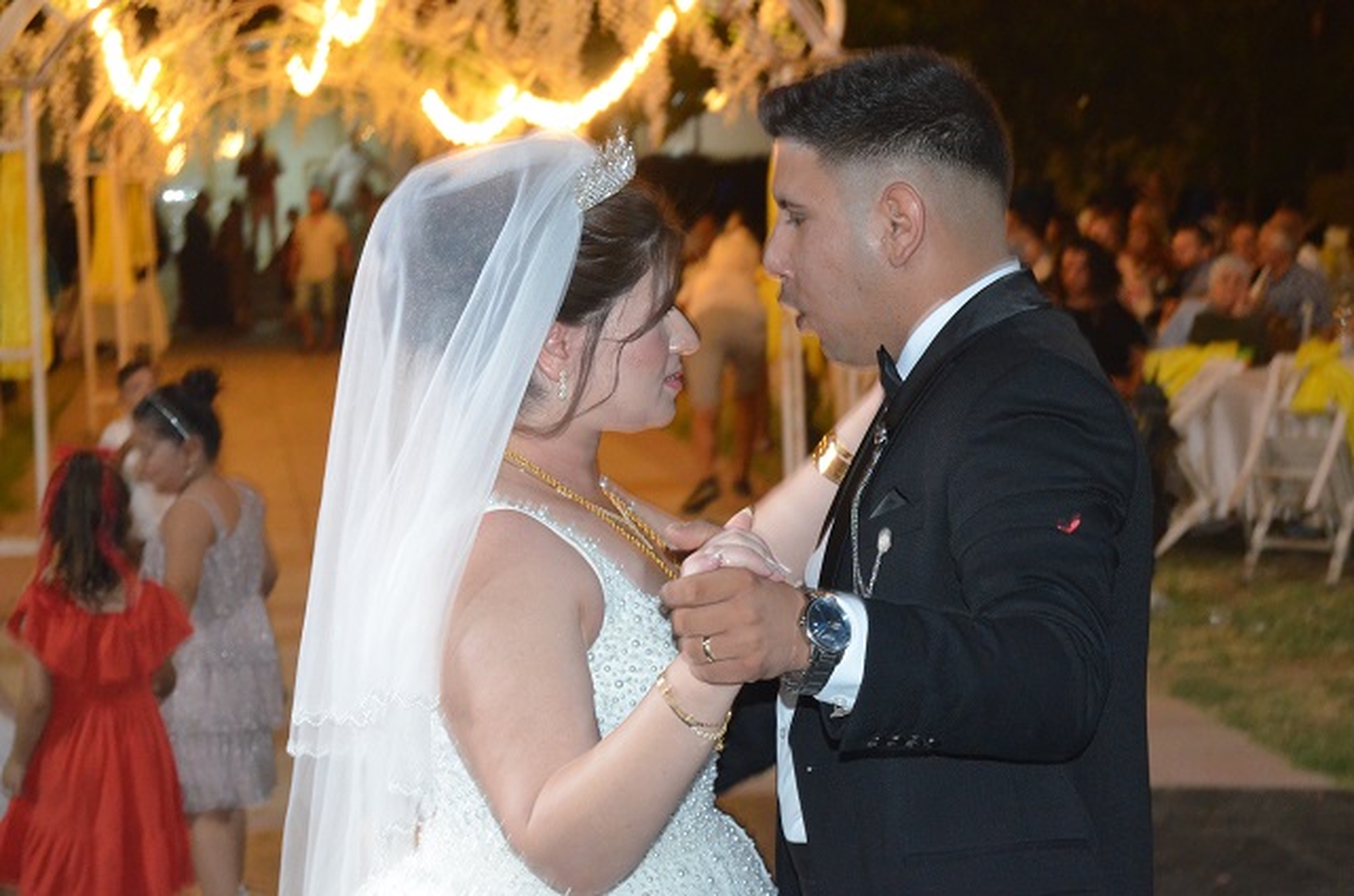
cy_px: 448
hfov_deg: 26.1
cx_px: 677
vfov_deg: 17.4
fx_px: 2926
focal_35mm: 78
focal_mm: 52
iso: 3200
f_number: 5.6
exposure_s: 1/60
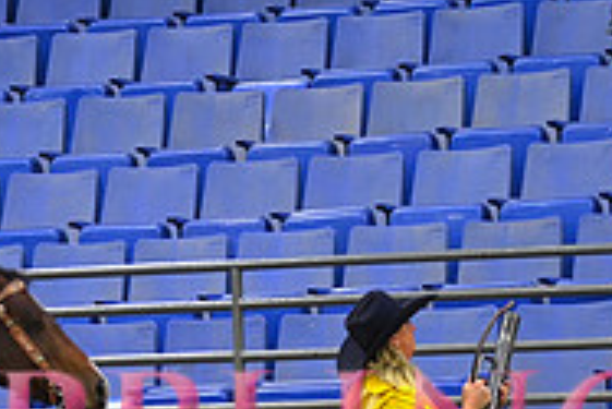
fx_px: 5903
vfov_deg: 4.0
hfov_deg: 5.9
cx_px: 88
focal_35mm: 347
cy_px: 519
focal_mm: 112
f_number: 2.8
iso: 3200
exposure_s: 1/400
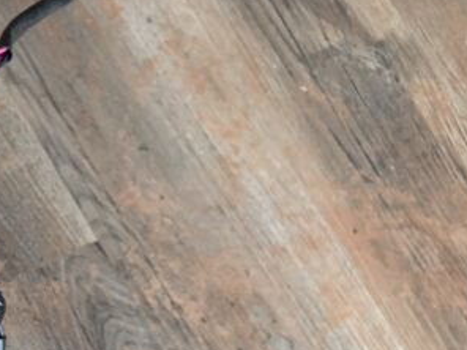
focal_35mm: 90
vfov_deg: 16.1
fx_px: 1214
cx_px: -323
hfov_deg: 18.1
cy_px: 358
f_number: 1.8
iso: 64
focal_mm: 4.25
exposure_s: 1/60
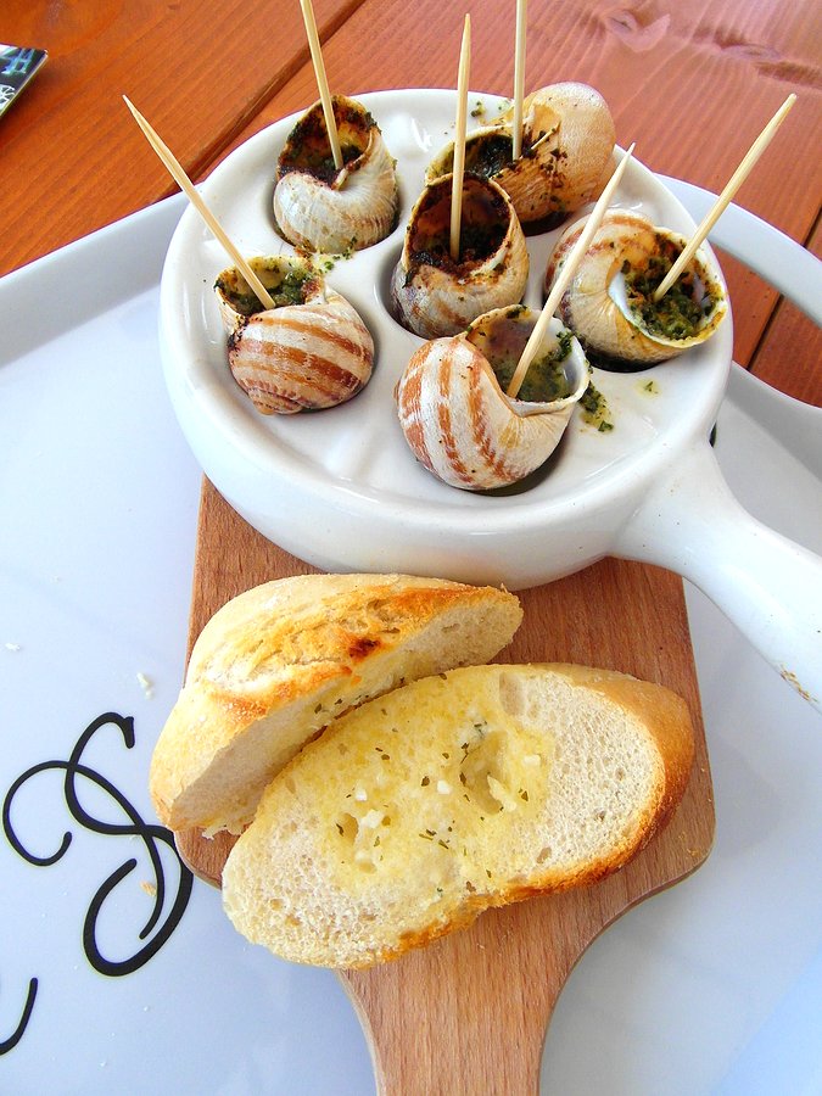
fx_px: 760
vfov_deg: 71.6
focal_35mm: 24
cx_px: 411
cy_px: 548
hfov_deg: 56.8
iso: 100
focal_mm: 4
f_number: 3.2
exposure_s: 1/90
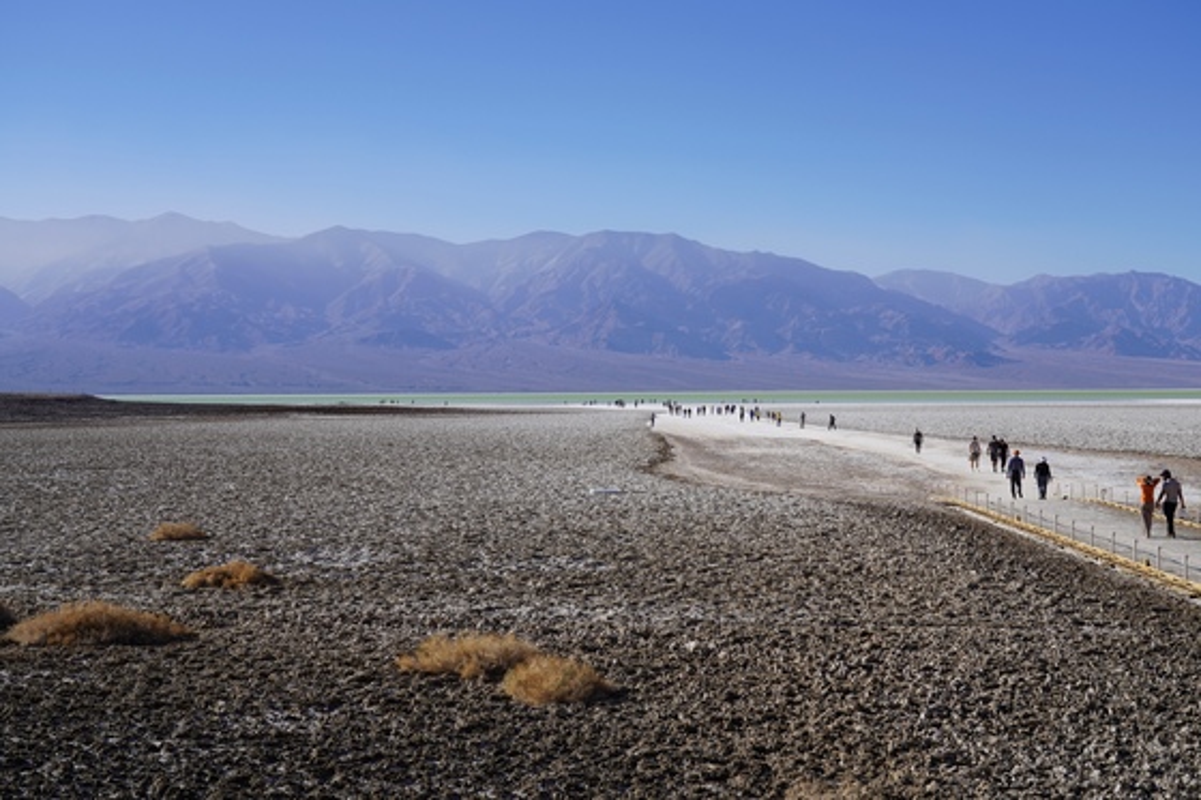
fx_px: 1467
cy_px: 400
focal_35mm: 44
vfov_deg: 30.5
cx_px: 600
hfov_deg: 44.5
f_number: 10
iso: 100
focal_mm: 44
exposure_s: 1/250
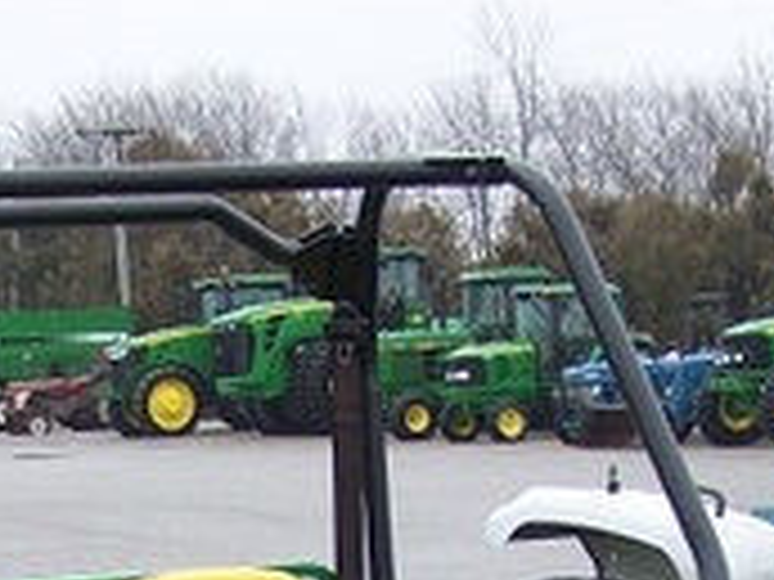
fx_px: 2683
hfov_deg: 16.4
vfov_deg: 11.8
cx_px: 230
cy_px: 895
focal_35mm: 120
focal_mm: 6.3
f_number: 2.8
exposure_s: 1/60
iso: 80
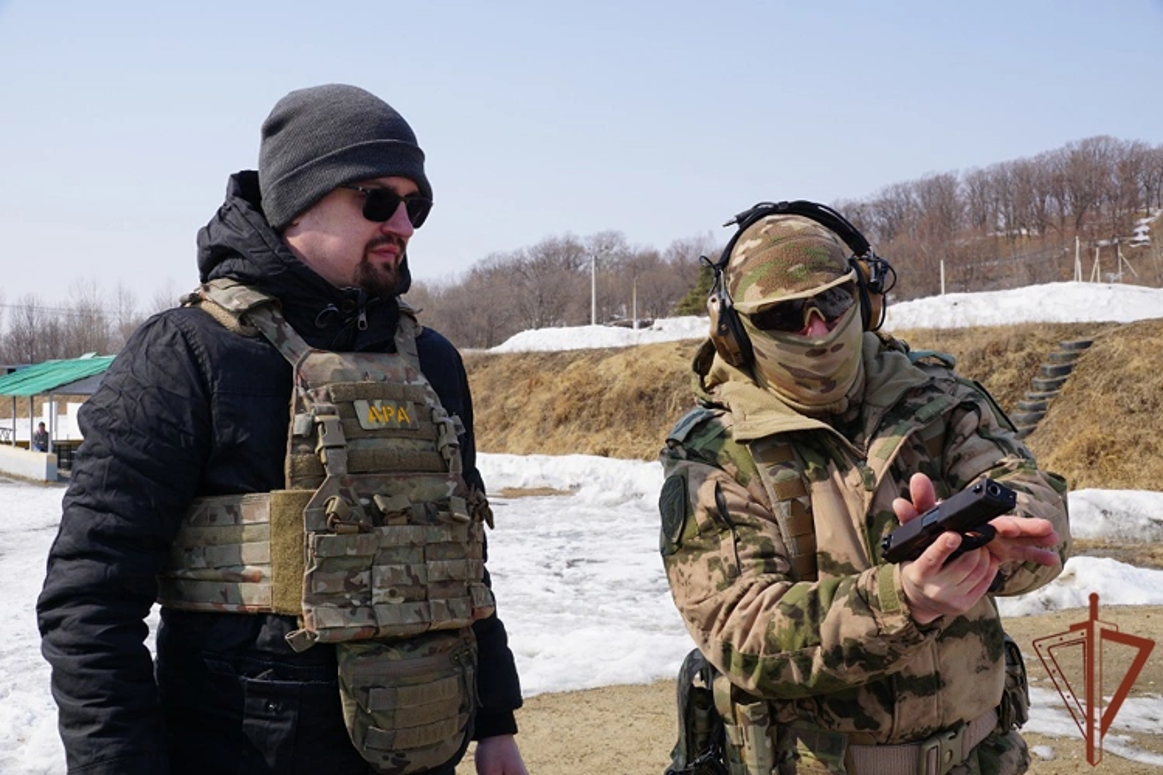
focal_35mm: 39
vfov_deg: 34.2
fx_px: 1260
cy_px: 388
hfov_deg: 49.6
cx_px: 582
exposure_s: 1/200
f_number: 10
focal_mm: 26
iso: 100
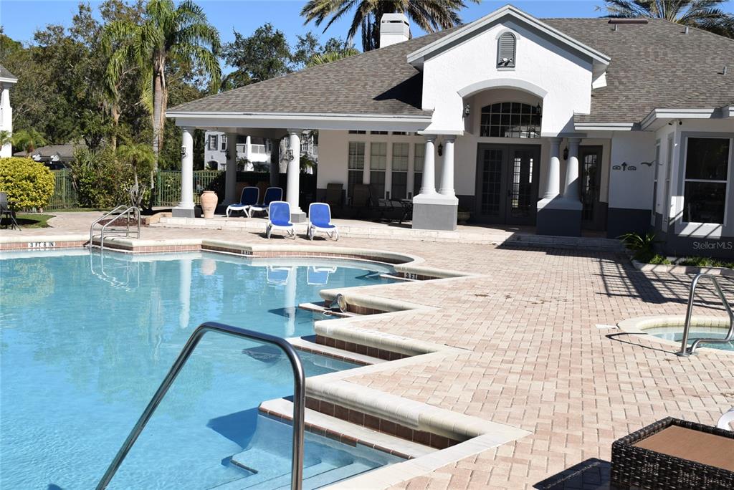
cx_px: 367
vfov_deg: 31.9
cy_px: 245
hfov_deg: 46.4
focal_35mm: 42
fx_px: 857
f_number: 9
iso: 100
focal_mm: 28
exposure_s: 1/320
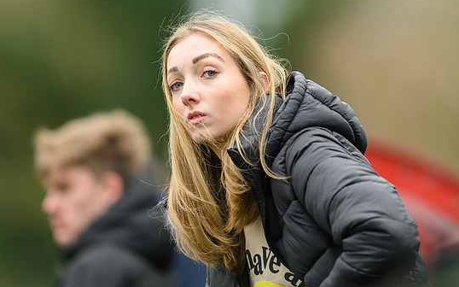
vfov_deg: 2.6
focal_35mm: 512
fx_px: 6403
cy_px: 152
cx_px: 219
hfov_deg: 4.1
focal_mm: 400
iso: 3200
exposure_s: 1/2000
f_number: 2.8
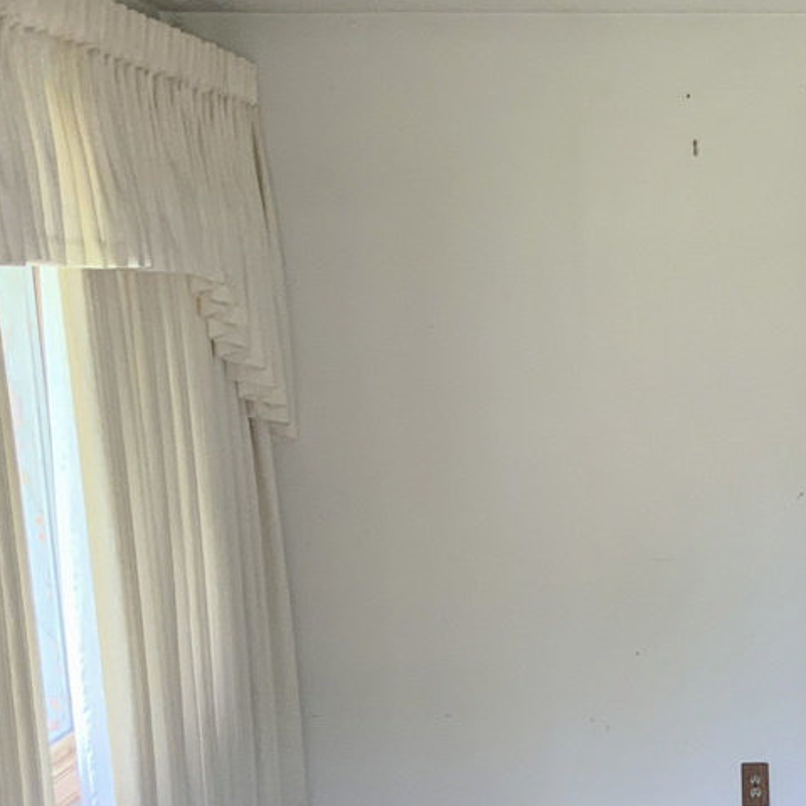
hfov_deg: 21.7
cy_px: 855
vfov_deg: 21.5
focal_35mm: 77
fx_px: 2028
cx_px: 798
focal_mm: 3
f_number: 1.8
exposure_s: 1/106
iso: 64
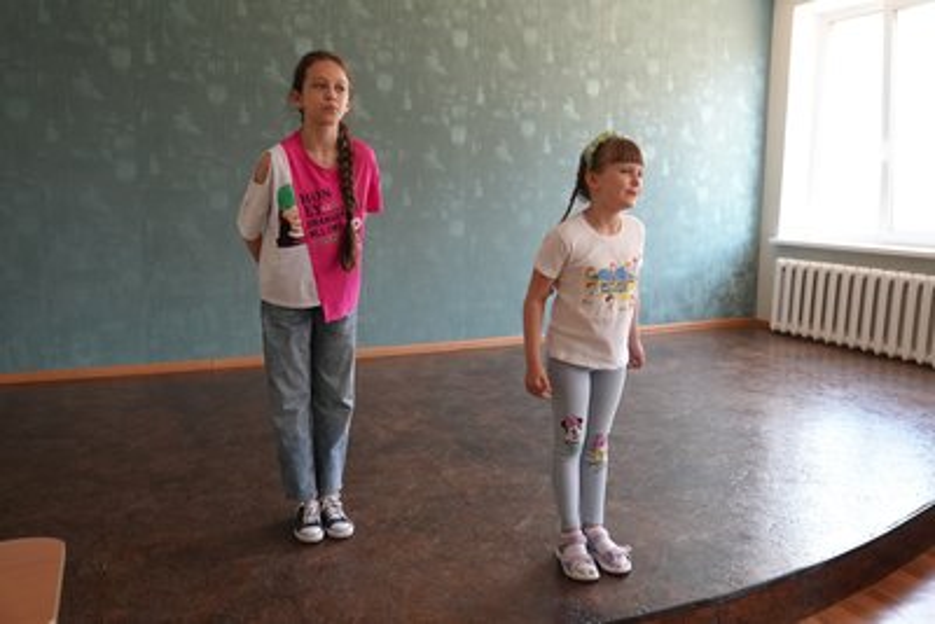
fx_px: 805
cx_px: 468
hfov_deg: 60.3
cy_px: 312
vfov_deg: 42.4
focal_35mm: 31
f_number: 4
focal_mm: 31
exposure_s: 1/160
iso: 5000
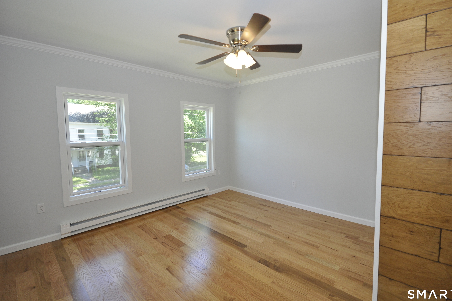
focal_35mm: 16
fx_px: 201
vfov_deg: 73.7
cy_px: 142
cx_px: 238
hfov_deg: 96.6
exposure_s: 1/160
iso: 800
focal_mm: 10
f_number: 6.3
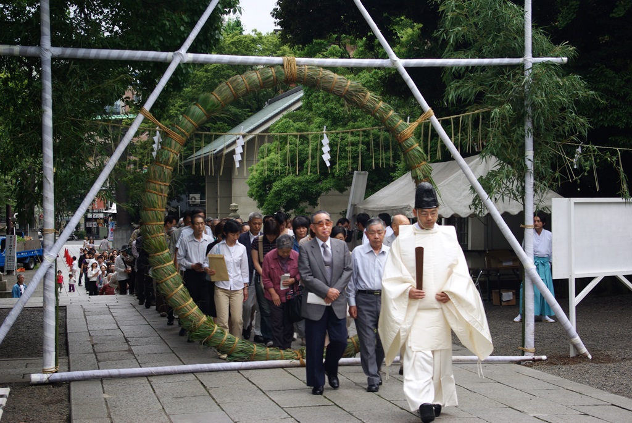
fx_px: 1133
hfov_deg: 31.2
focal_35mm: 64
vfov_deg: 21.1
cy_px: 212
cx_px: 316
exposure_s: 1/90
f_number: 5.6
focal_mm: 43
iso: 100
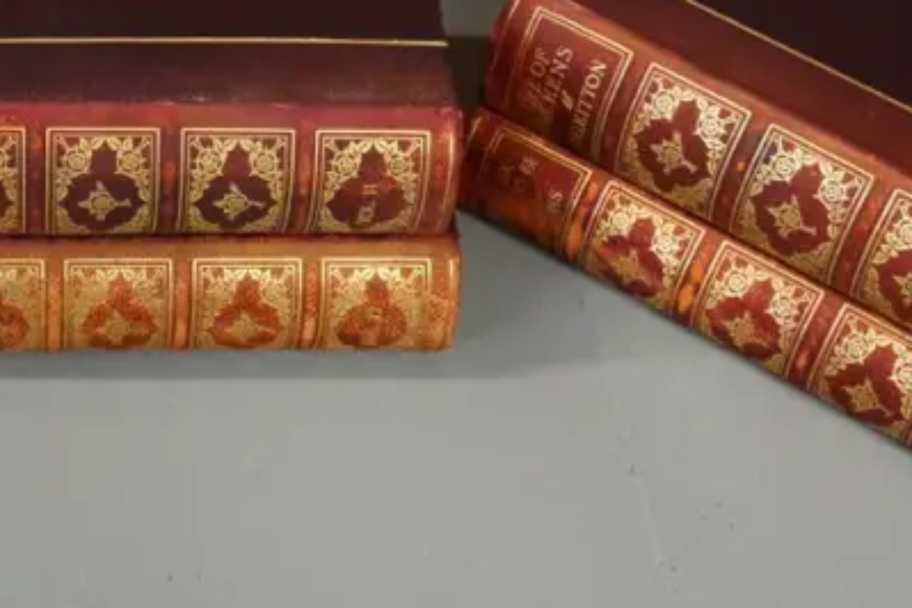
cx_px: 50
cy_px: -121
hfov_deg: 24.5
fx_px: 2027
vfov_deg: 16.4
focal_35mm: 80
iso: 3200
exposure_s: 1/50
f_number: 5.6
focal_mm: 15
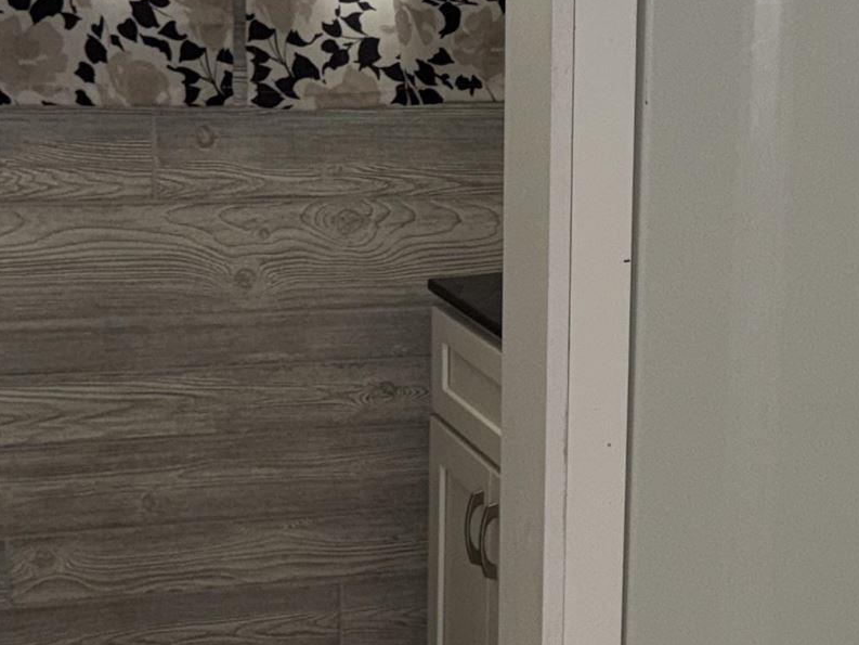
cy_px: 403
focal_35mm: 93
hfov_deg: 20.6
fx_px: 2308
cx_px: 776
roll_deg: -1.9
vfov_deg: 15.9
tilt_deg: -12.5
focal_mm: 6.76
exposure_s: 1/16
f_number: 1.78
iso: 125
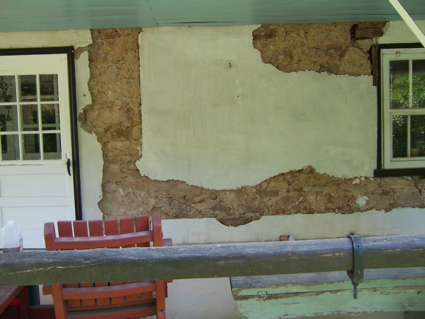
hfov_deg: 55.4
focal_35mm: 33
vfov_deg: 42.9
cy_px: 160
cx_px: 212
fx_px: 405
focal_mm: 5.5
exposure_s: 1/90
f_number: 3.4
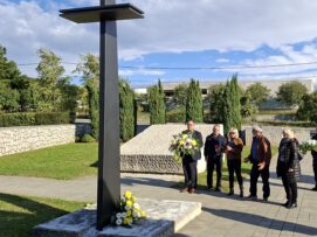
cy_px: 99
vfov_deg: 41.6
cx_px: 225
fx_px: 311
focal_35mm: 34
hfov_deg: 52.4
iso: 32
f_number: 1.8
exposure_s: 1/1242
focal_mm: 5.54
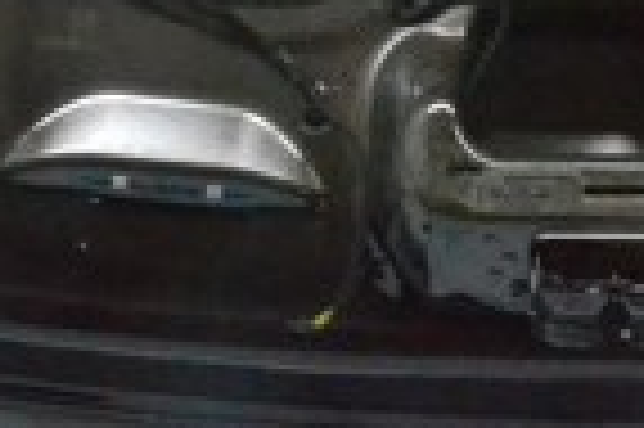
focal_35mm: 121
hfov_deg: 16.8
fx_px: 2162
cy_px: -455
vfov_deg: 10.3
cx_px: 531
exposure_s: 1/160
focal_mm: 18
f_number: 10
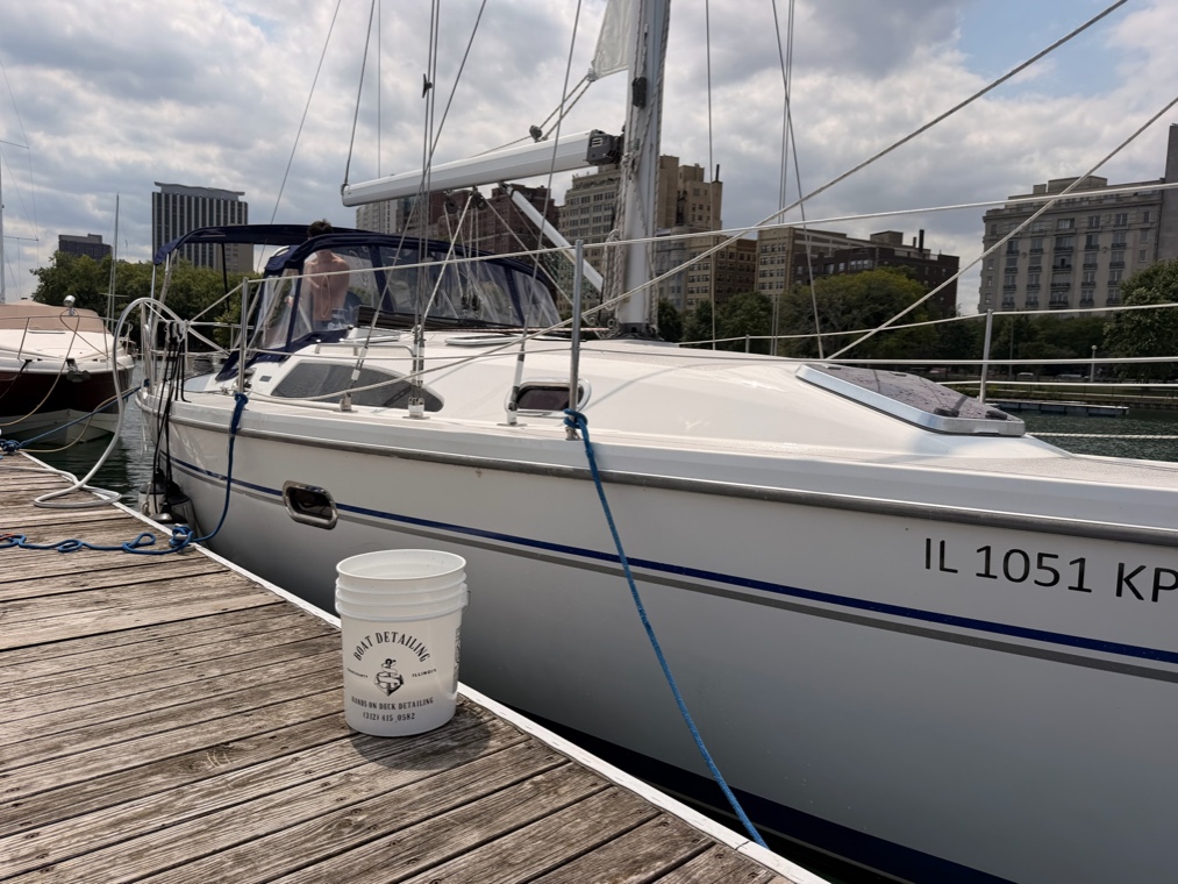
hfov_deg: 71.6
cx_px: 589
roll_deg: -3.1
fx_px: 817
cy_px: 442
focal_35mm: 24
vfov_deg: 56.8
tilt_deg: -4.3
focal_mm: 6.76
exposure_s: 1/11905
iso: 80
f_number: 1.78
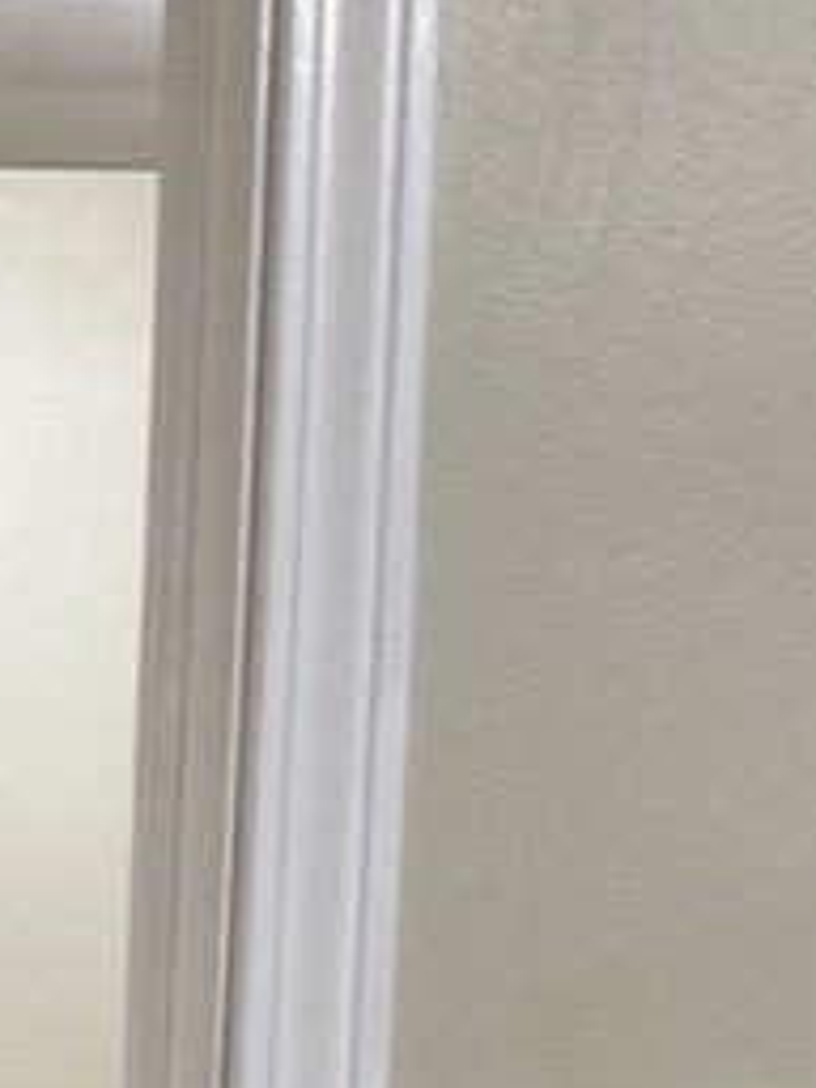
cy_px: 1343
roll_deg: -0.1
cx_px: -682
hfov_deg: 13.7
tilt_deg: -7.6
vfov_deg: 19.2
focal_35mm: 96
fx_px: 3017
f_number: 1.78
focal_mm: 6.86
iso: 160
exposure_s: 1/60
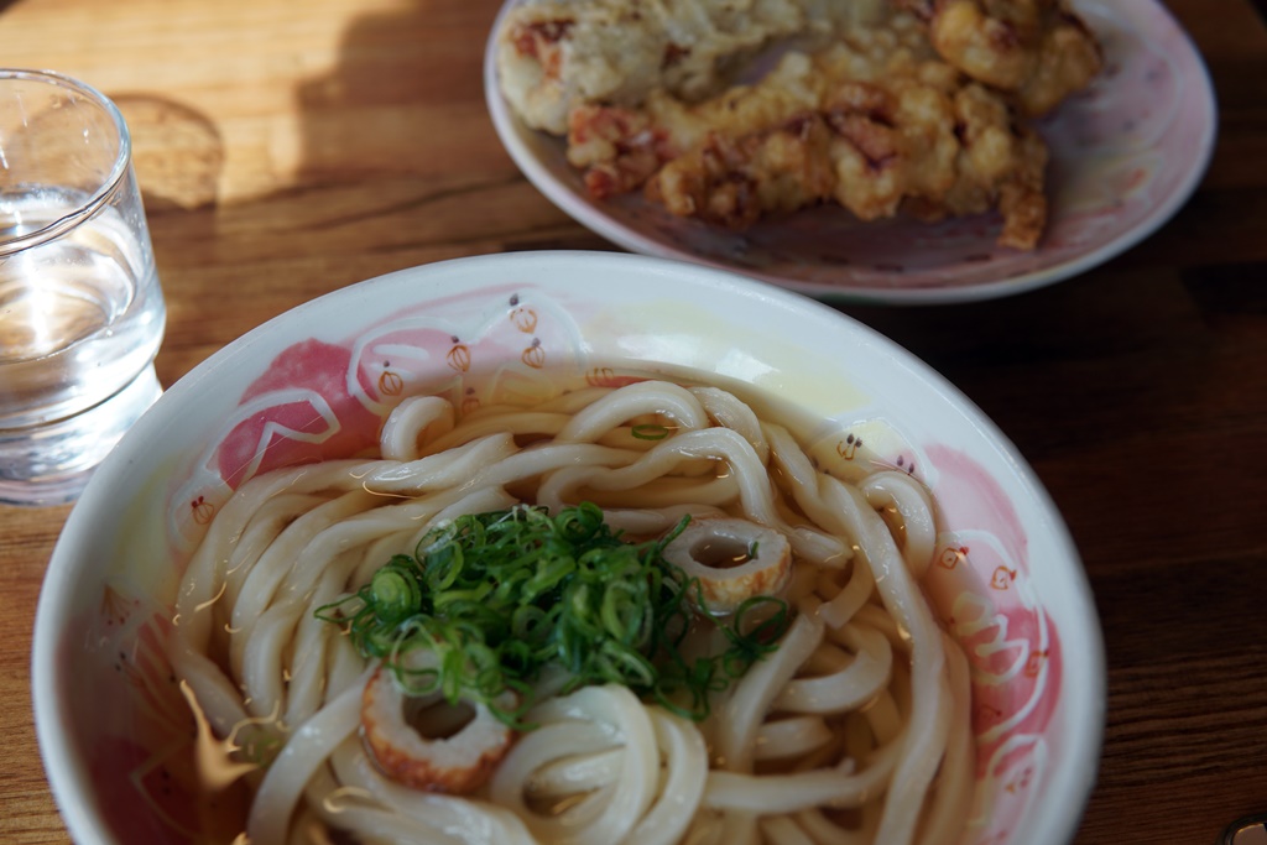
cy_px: 422
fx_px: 1584
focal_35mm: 45
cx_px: 634
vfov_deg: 29.9
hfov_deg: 43.6
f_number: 4
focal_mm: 30
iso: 125
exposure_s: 1/60
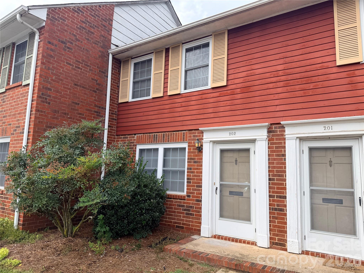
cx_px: 182
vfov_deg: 56.8
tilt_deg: +8.2
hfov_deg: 71.6
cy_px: 136
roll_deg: -2.4
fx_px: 252
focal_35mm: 24
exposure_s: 1/2169
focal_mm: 6.76
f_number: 1.78
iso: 80
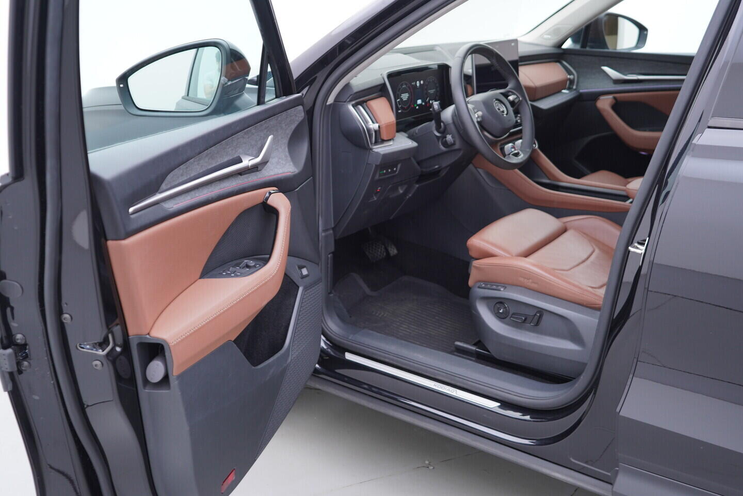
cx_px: 372
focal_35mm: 36
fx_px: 743
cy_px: 248
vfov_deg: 36.9
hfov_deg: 53.1
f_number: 2.8
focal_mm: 24
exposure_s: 1/40
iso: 160
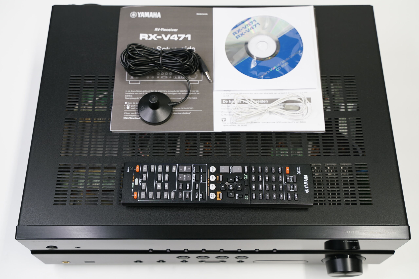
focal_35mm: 45
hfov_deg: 43.6
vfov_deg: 29.9
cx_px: 210
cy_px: 140
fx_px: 524
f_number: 5.6
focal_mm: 45
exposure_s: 1/50
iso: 500
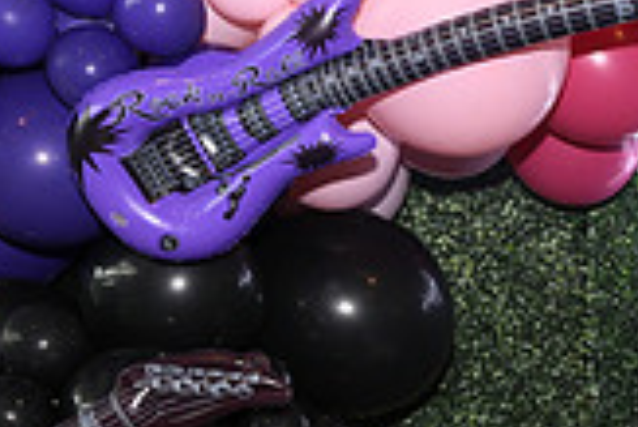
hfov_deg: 17.7
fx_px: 1827
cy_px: 703
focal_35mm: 103
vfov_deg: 12.4
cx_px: 959
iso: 500
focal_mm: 29
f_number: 6.3
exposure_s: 1/60
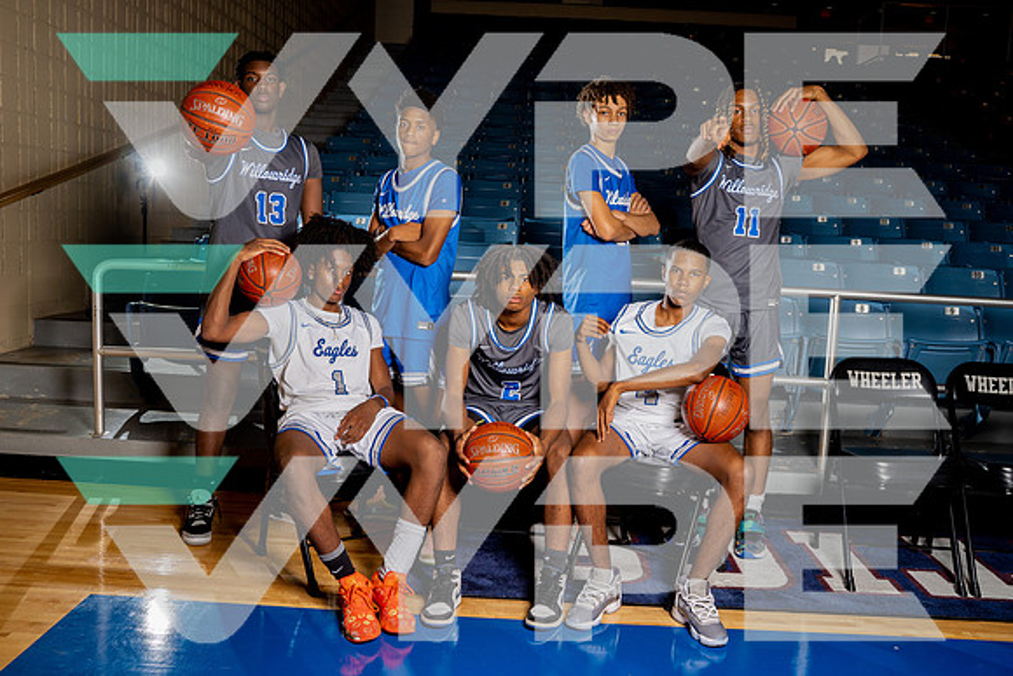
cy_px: 338
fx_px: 985
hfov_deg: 54.4
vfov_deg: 37.9
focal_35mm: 35
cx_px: 506
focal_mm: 35
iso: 320
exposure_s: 1/250
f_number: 6.3
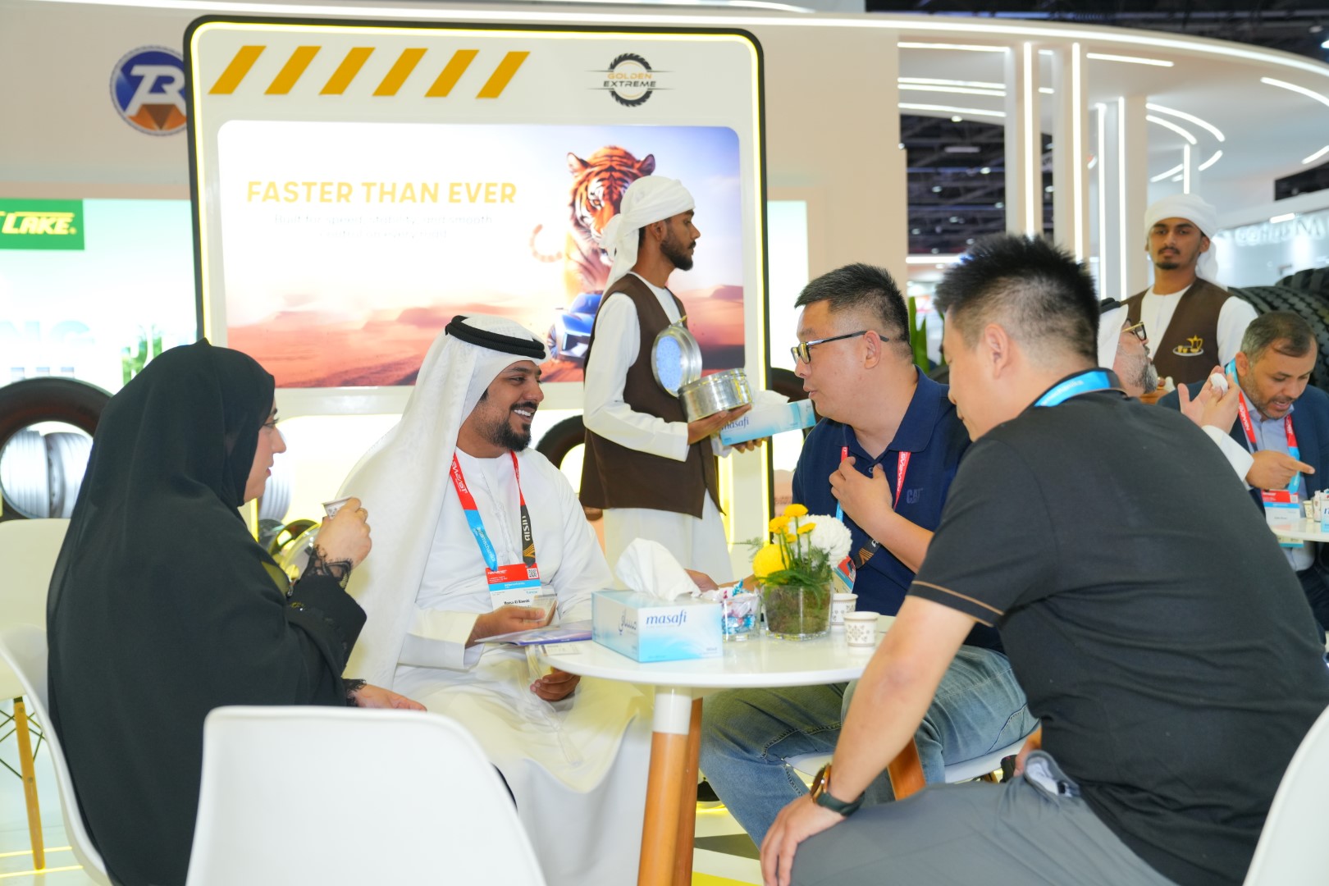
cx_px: 664
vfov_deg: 31.9
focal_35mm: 42
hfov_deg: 46.4
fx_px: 1550
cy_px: 443
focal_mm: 42
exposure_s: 1/160
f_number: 3.5
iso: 1000
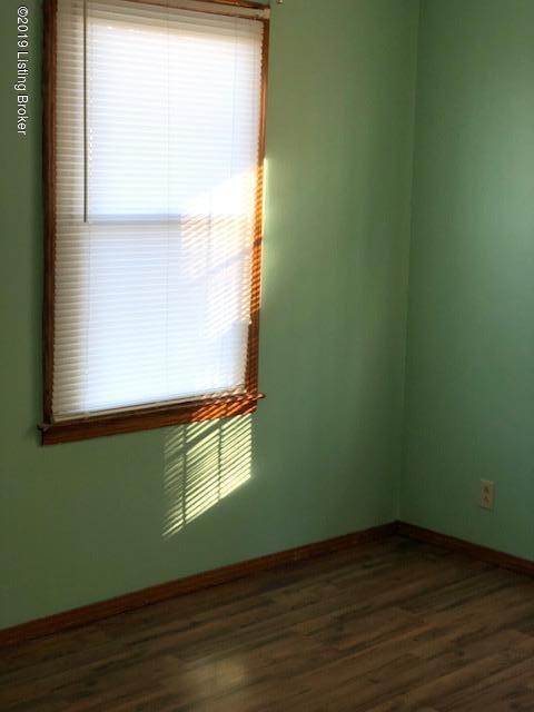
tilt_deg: -9.2
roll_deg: -1.6
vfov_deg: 33.8
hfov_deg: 25.7
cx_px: 267
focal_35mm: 57
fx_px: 1172
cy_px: 356
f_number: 2.8
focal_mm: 6.6
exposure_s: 1/30
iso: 20
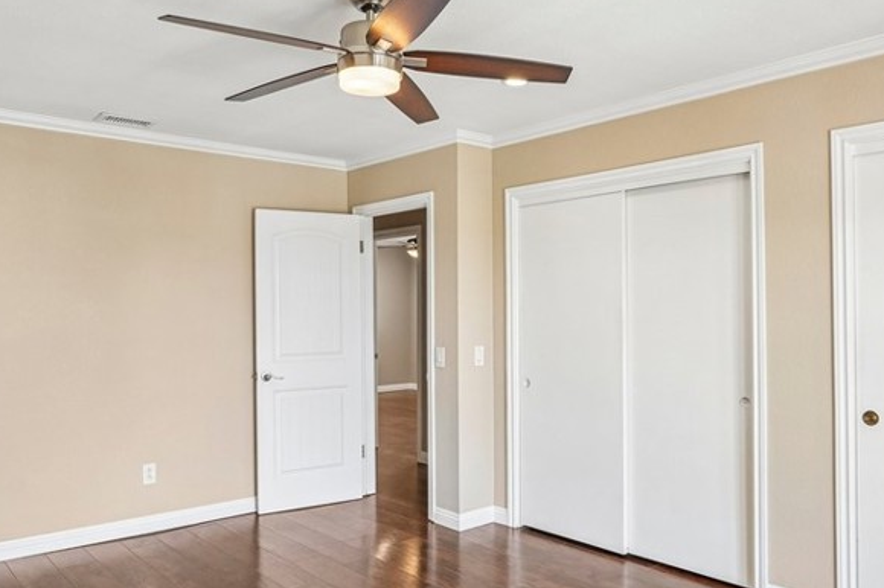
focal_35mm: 30
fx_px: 736
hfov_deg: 62.0
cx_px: 444
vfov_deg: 43.5
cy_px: 306
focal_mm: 17
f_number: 8
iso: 640
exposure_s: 1/30
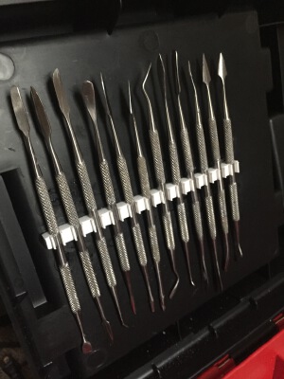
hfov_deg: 48.2
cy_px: 190
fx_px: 317
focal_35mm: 29
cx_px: 142
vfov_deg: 61.7
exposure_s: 1/15
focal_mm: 4.15
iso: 320
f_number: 2.2
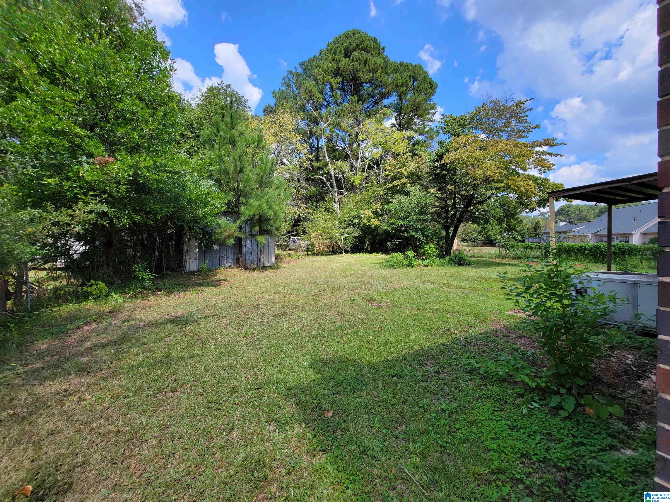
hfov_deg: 106.2
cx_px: 335
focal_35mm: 13
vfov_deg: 89.9
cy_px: 251
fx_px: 252
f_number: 2.2
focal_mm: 2.2
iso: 50
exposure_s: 1/904
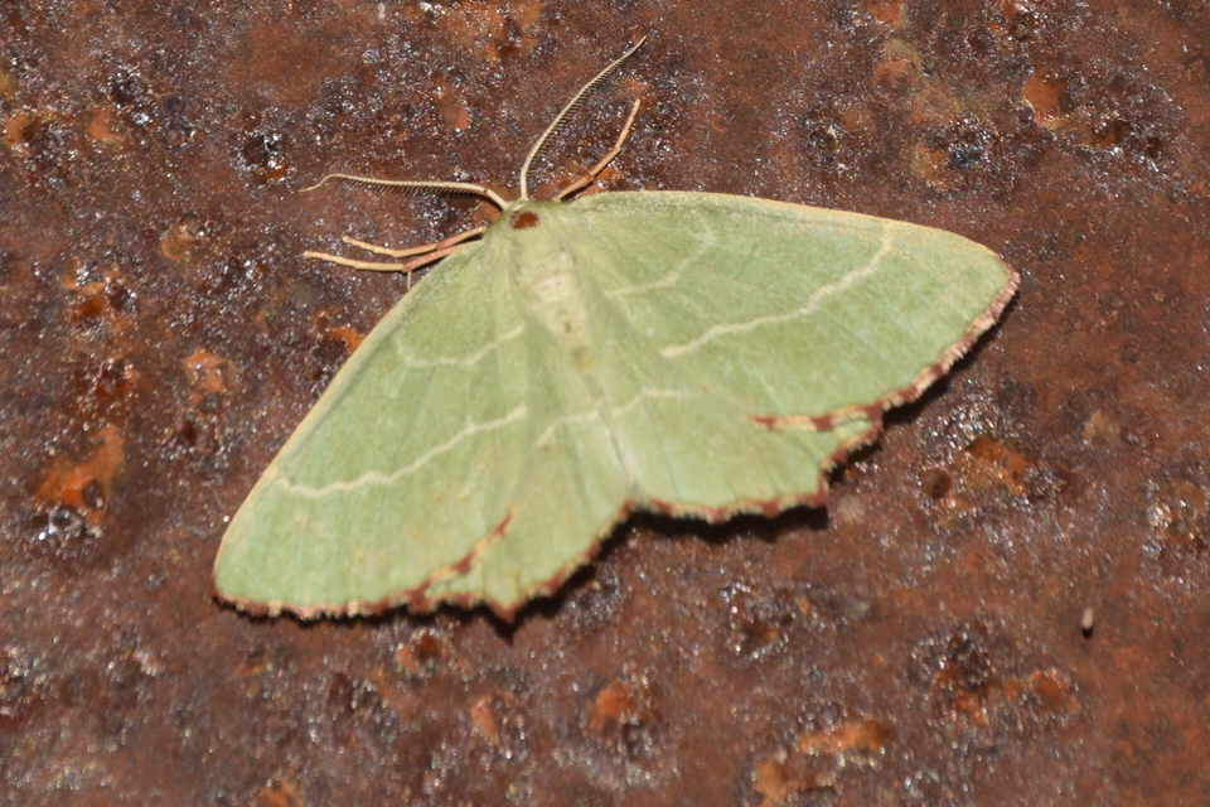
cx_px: 605
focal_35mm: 210
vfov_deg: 6.5
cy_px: 404
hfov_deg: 9.8
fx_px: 7058
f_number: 13
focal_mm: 140
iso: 100
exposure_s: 1/60
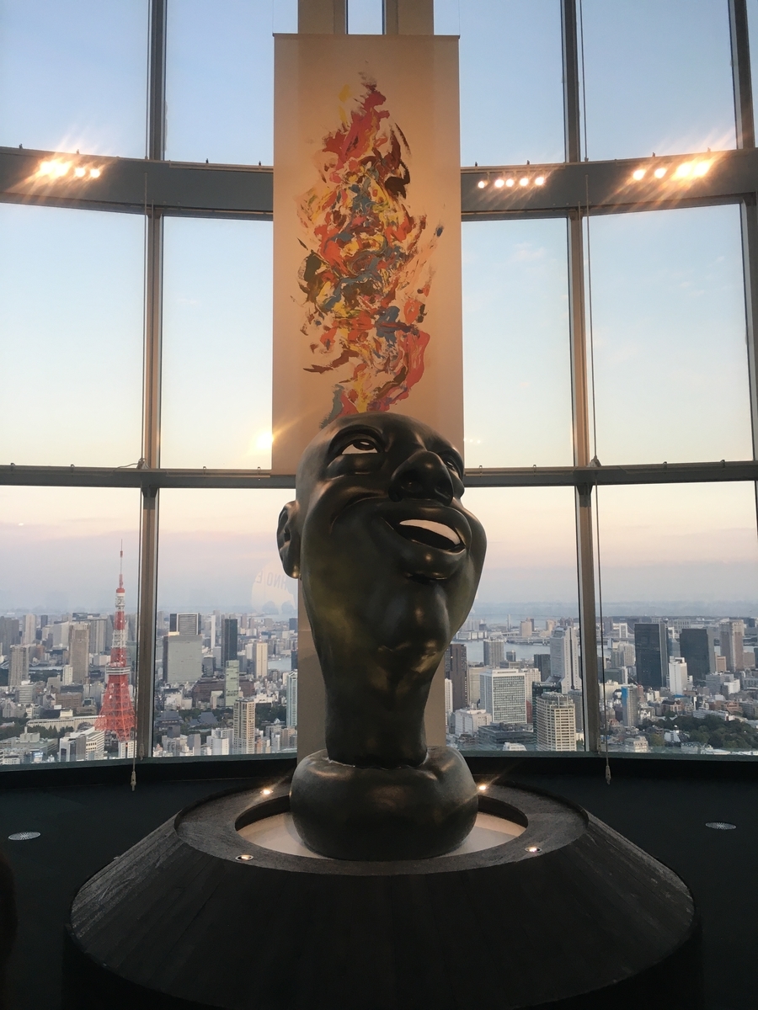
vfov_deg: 61.7
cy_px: 505
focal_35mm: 29
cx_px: 379
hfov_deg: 48.2
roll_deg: -0.2
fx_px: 847
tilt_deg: +6.4
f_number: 2.2
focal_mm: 4.15
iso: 25
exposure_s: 1/40
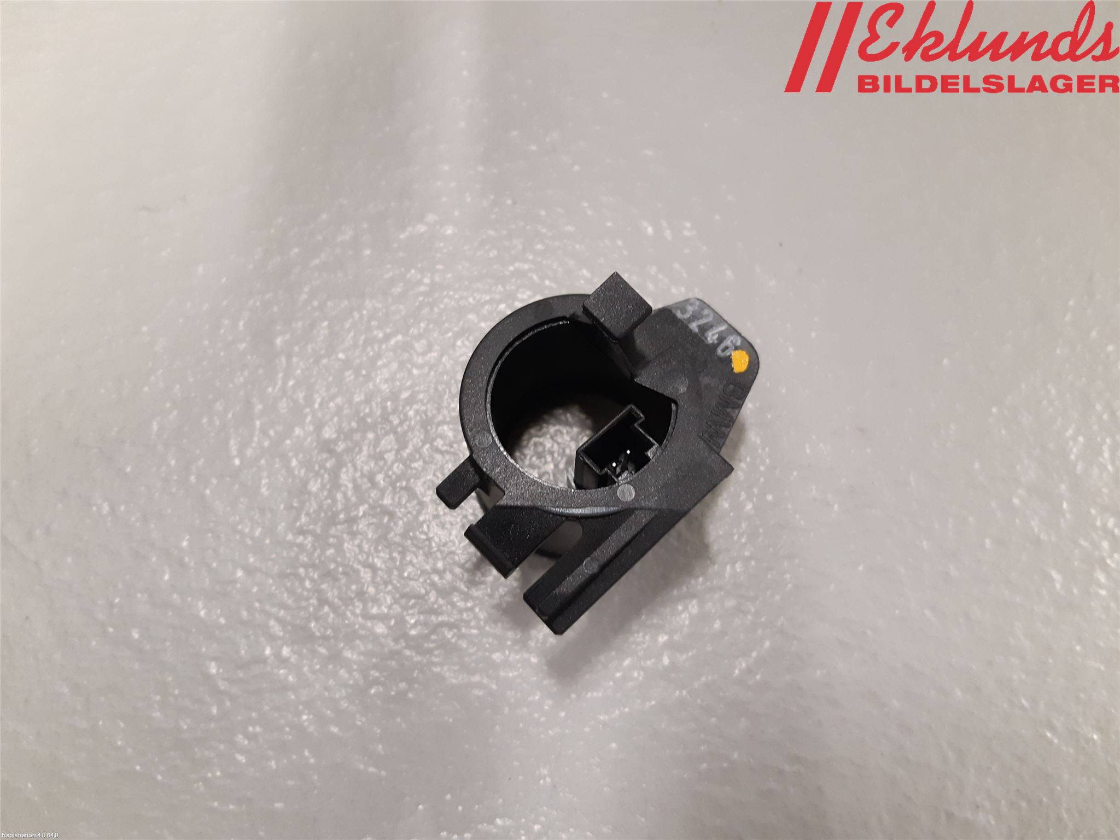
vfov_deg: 53.1
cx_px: 560
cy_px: 420
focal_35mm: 26
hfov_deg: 67.3
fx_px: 841
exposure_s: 1/33
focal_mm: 3.93
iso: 200
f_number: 1.7
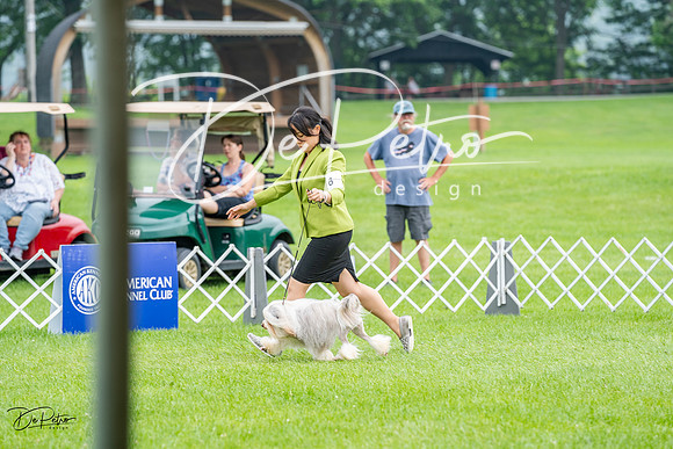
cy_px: 224
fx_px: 3141
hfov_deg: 12.2
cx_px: 336
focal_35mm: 168
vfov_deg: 8.2
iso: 400
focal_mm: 168
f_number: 4.5
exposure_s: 1/400
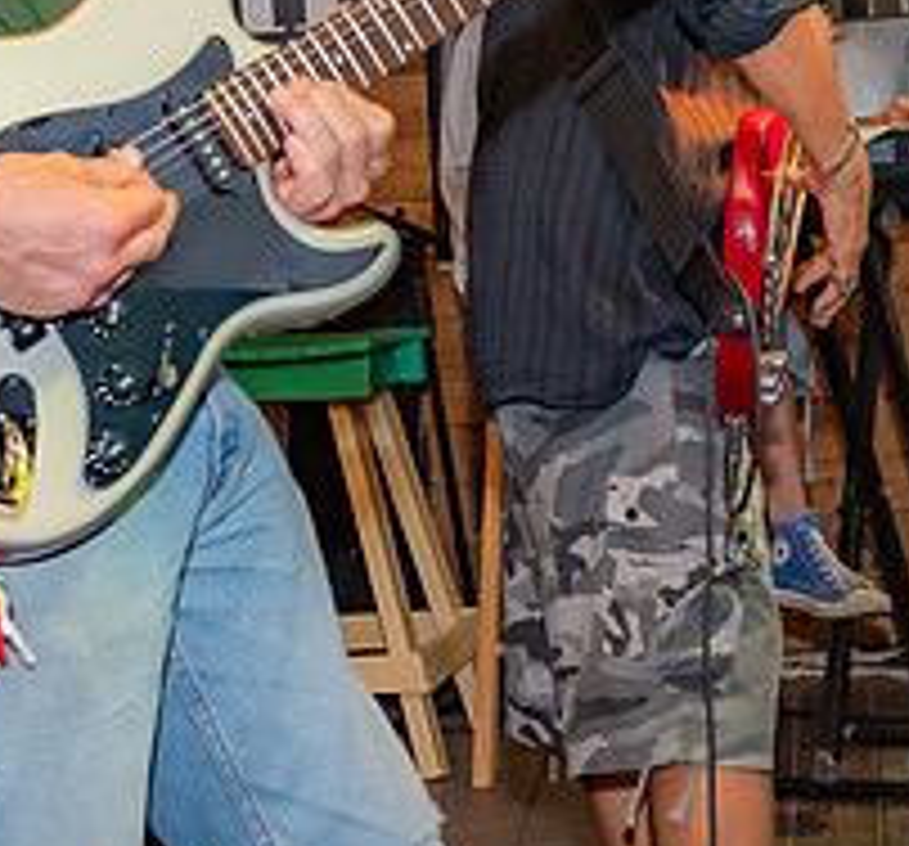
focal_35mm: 110
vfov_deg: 15.2
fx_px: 3157
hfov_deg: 16.4
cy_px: 273
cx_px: 593
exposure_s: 1/160
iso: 1000
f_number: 5.6
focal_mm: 31
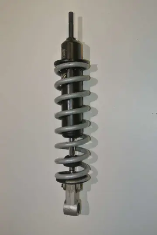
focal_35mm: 37
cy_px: 118
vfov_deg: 51.8
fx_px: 241
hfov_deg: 36.0
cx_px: 78
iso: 200
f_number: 4
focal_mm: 14
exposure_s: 1/60
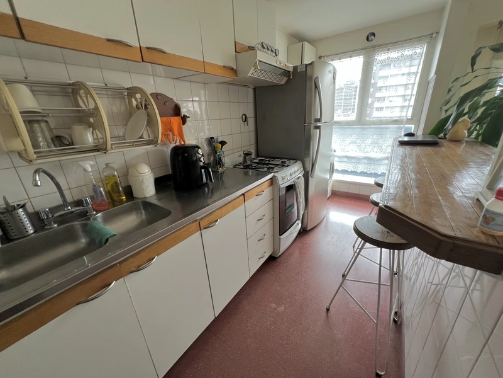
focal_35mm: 13
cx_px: 252
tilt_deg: -19.9
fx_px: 189
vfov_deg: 89.9
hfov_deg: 106.2
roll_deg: +3.1
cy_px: 189
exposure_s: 1/99
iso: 160
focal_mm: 1.57
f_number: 1.8
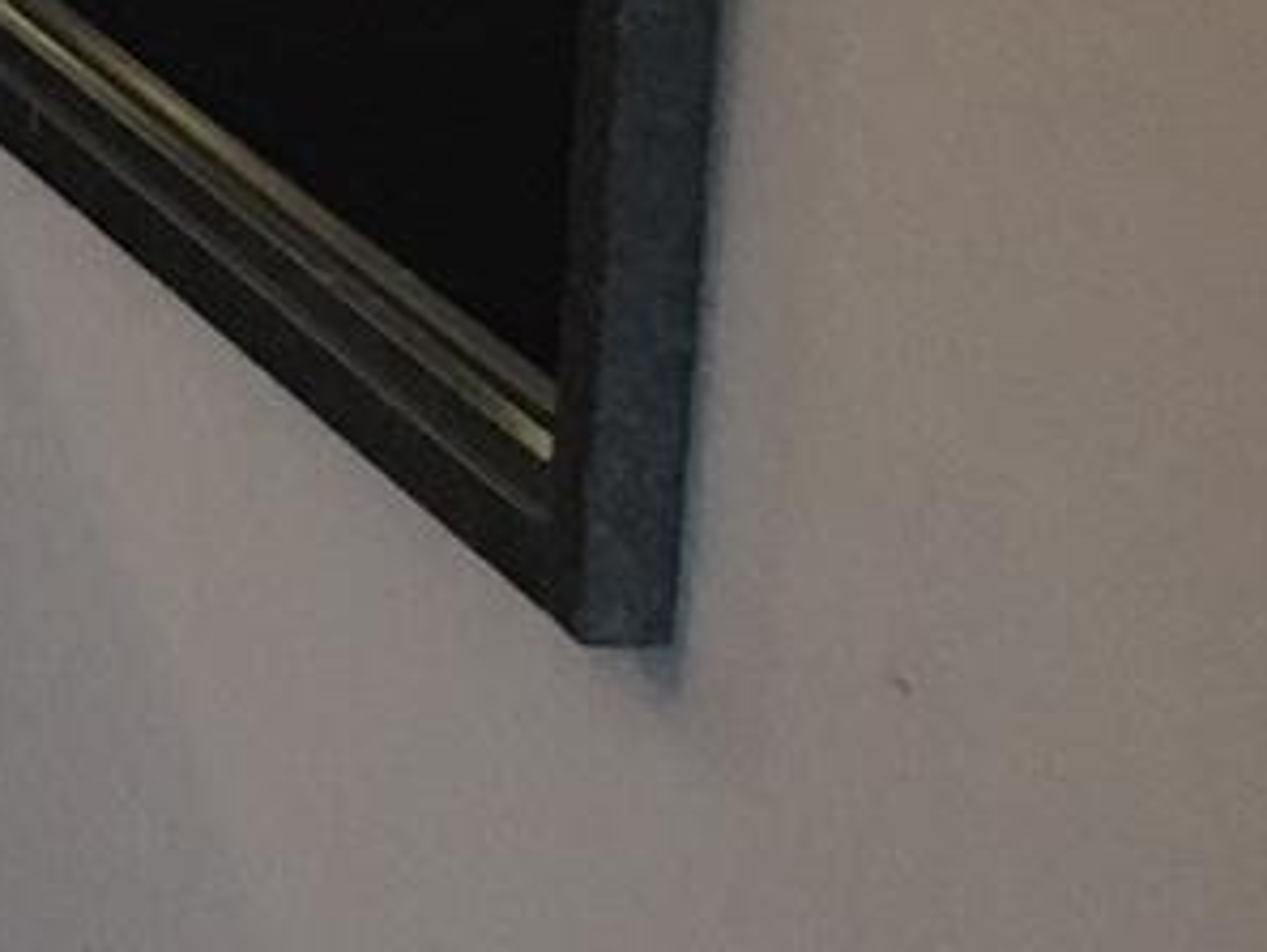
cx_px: -2961
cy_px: -841
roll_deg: +0.5
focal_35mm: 197
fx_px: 7213
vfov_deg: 7.3
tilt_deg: -8.8
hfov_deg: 8.1
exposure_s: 1/30
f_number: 2.2
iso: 100
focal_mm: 4.15
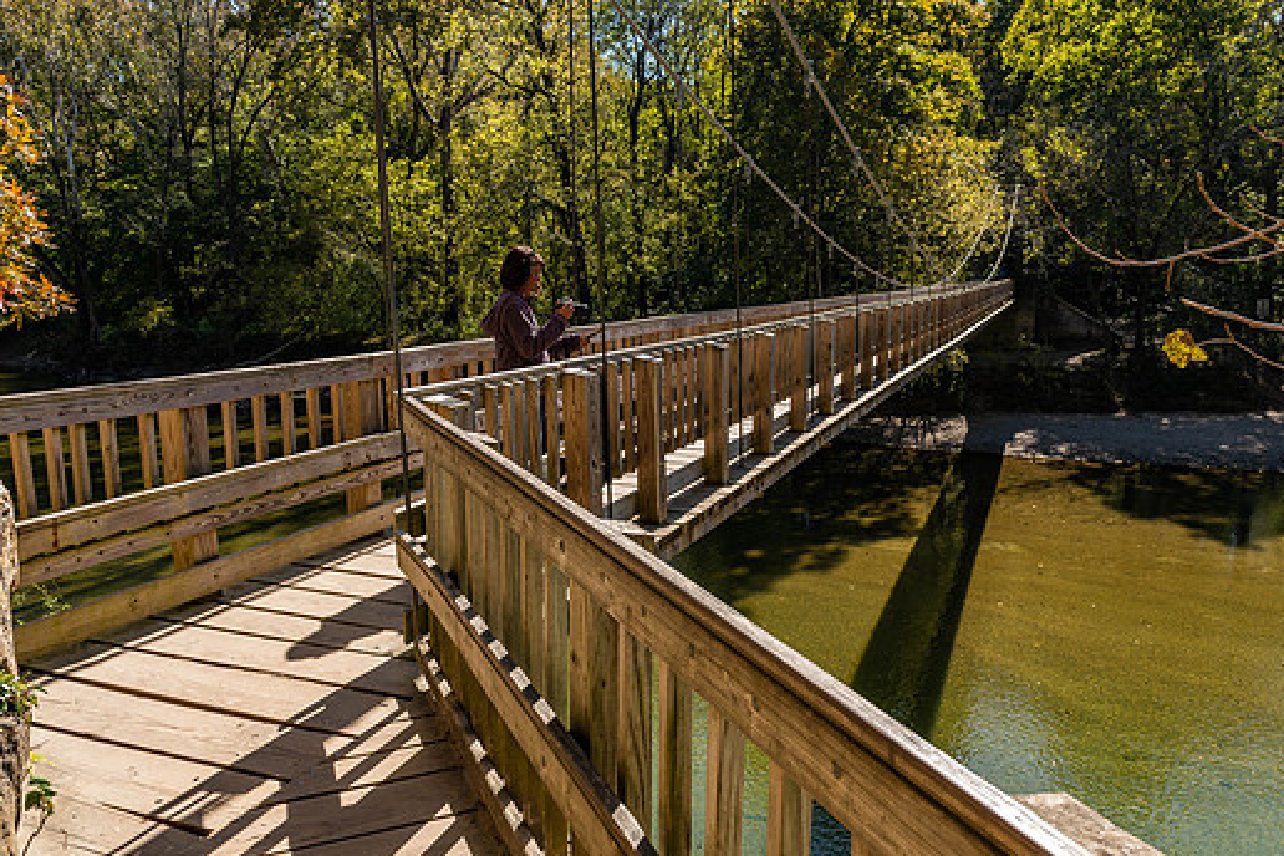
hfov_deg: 67.4
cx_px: 644
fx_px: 963
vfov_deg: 47.9
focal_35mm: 27
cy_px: 457
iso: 125
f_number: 8
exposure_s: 1/200
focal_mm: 24
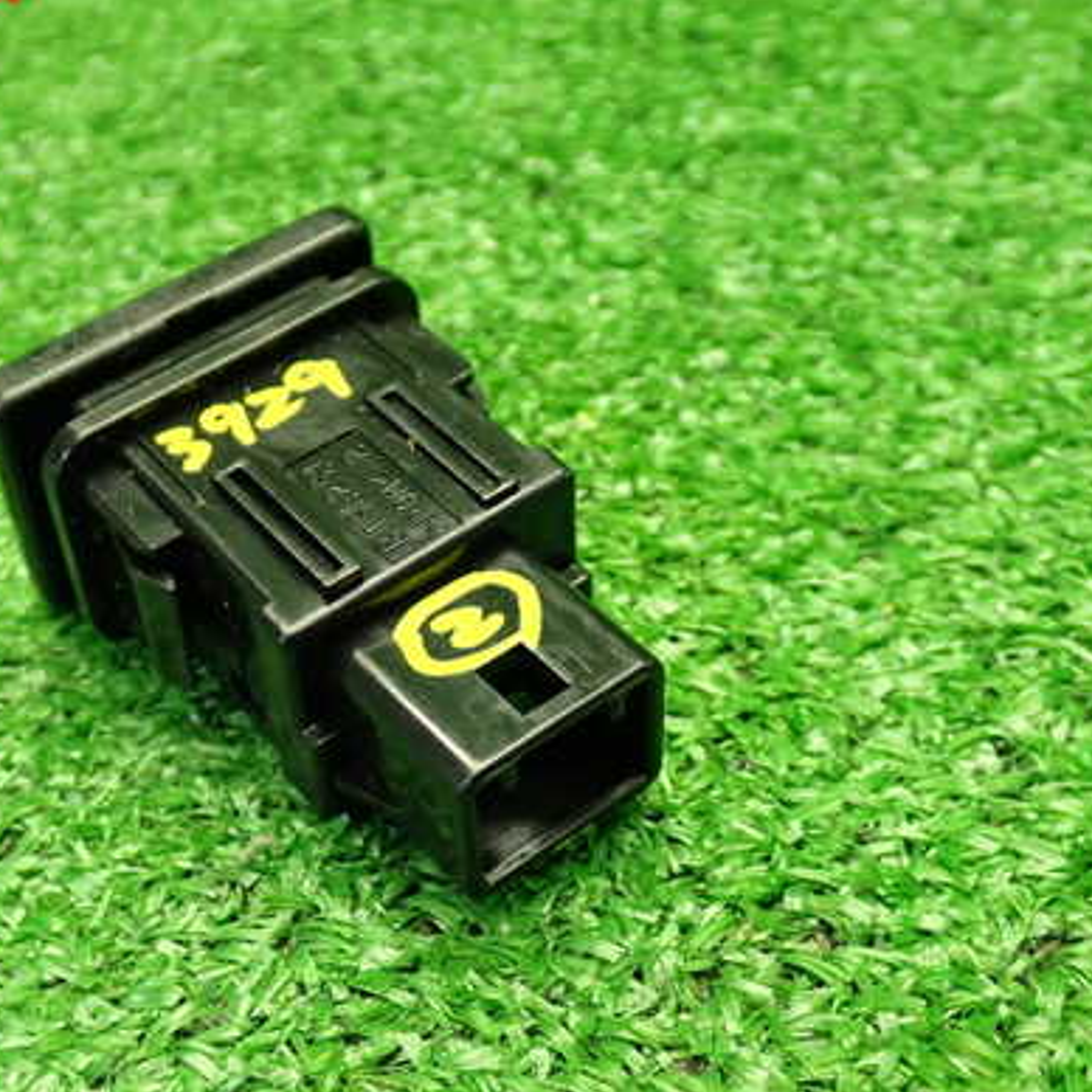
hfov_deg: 32.5
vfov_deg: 32.8
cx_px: 352
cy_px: 583
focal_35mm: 52
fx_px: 1856
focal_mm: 6.83
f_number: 2.7
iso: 400
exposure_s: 1/40
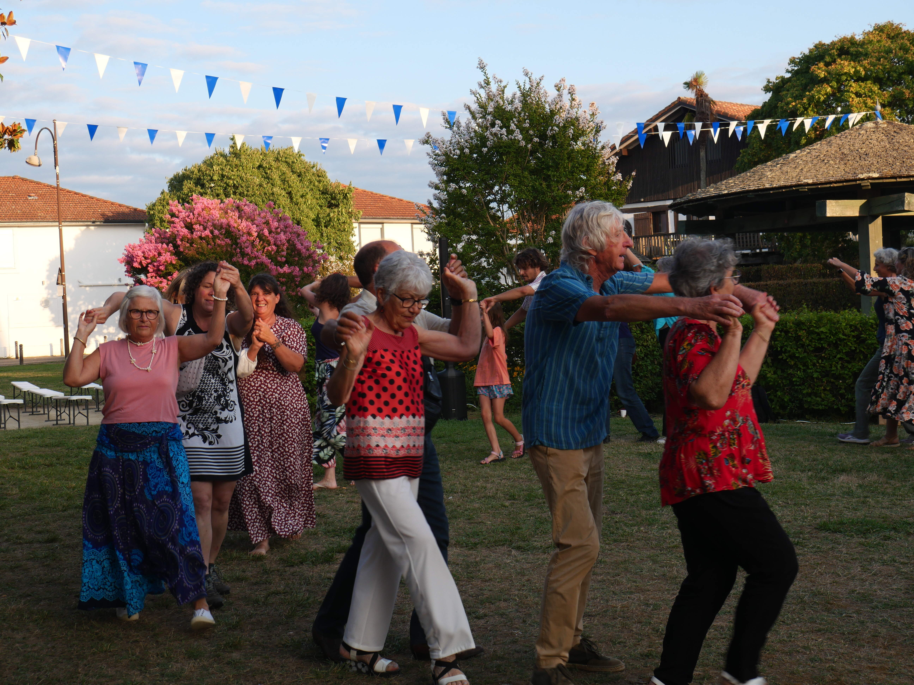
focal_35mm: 52
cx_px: 457
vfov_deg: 28.0
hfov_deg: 36.8
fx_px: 1373
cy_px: 342
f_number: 7.1
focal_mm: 26
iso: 200
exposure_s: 1/160
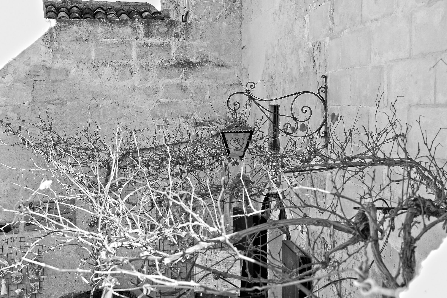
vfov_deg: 28.9
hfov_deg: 42.4
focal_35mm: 46
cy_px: 149
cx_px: 224
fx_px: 577
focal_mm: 31
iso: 200
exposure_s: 1/250
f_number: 5.6
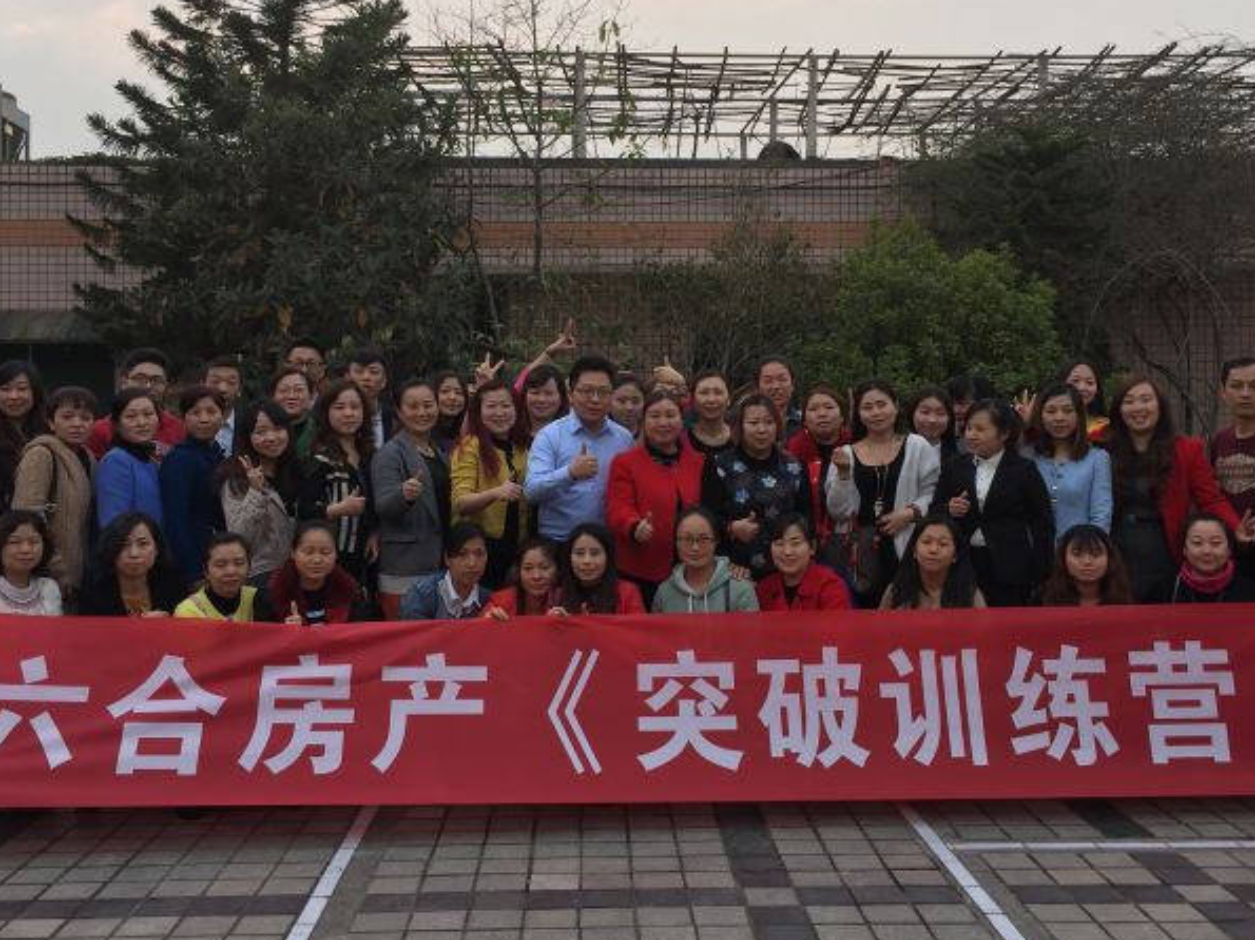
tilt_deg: +3.0
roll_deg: -0.7
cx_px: 635
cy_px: 422
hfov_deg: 47.9
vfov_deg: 36.8
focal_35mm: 39
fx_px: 1414
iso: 32
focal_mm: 4.15
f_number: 2.2
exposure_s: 1/118
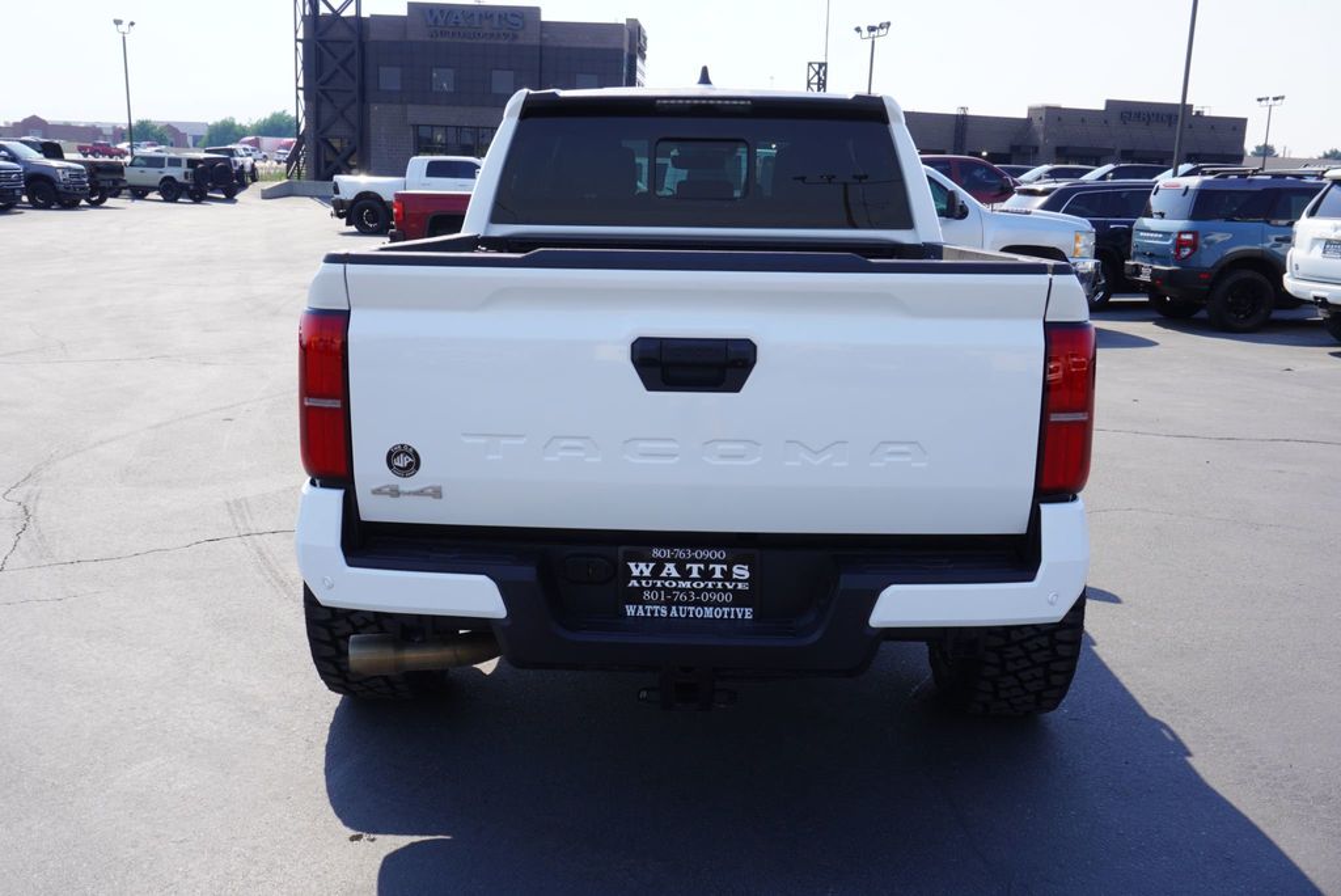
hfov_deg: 57.2
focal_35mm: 33
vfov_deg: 40.0
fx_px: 1230
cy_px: 448
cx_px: 670
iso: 100
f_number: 9
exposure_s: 1/125
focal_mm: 22
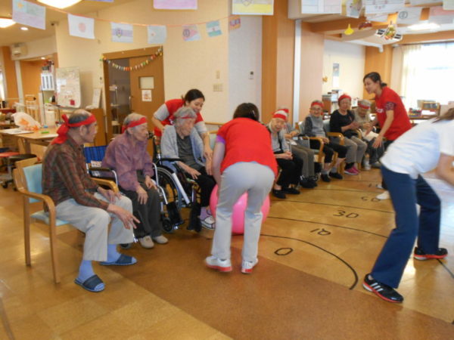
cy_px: 170
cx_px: 227
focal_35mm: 30
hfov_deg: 60.0
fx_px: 393
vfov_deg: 46.8
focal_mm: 5.1
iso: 360
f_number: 3.4
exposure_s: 1/25
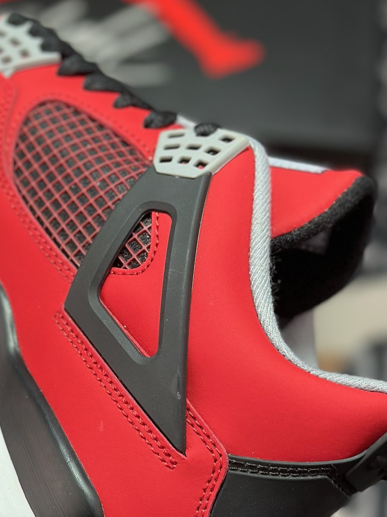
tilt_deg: -63.8
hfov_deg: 16.5
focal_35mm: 89
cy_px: 298
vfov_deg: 22.0
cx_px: 103
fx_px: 1327
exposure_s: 1/529
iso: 80
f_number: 1.78
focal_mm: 6.86
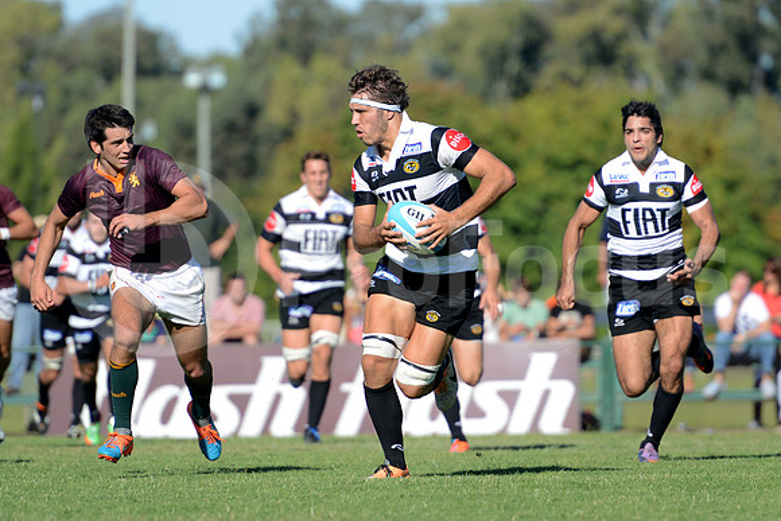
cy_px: 260
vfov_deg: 5.1
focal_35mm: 270
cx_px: 390
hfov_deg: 7.6
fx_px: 5859
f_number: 4
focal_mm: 270
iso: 320
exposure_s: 1/1250
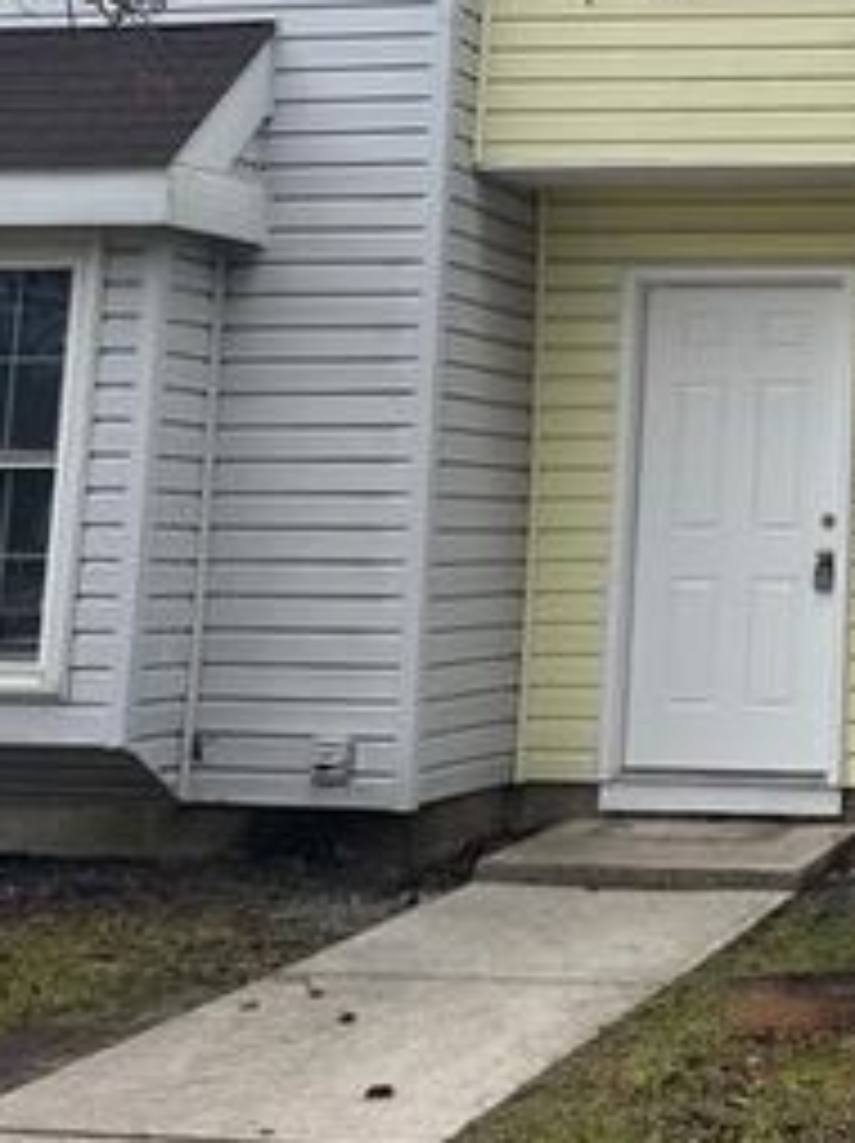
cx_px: 1112
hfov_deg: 21.1
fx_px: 2078
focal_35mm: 63
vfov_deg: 29.9
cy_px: 209
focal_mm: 6.76
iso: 80
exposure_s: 1/1059
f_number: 1.78
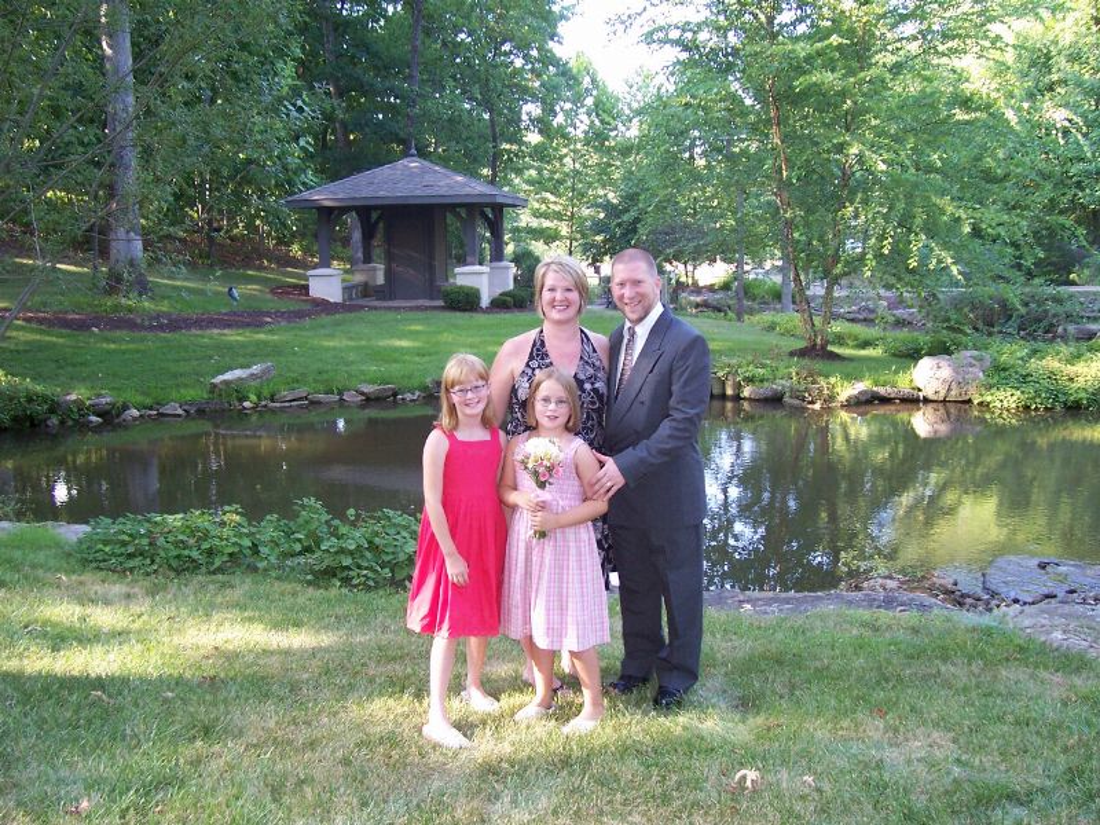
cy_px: 412
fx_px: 1080
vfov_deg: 41.8
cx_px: 550
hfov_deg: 54.0
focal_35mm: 34
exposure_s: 1/60
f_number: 2.7
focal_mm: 5.6
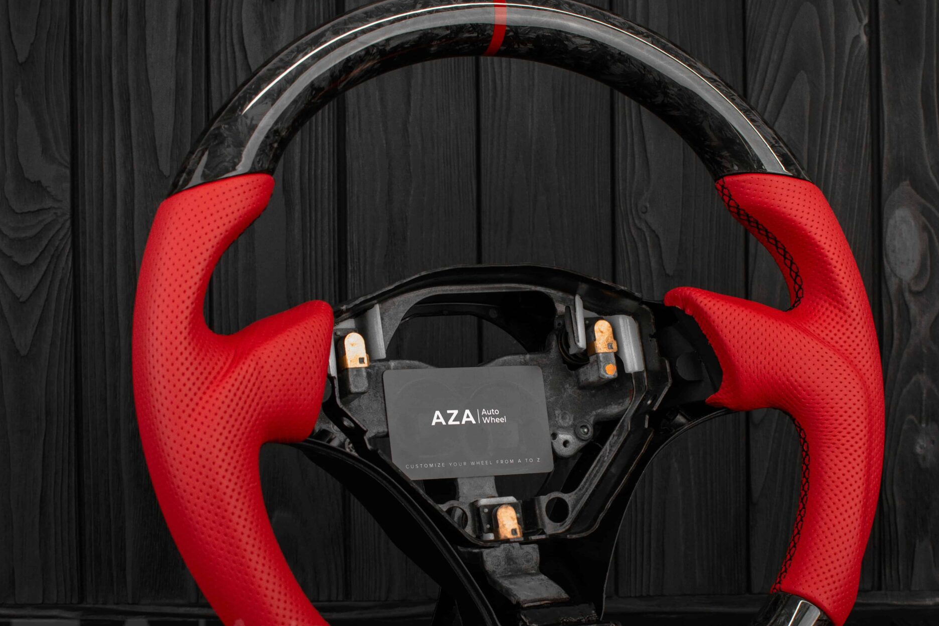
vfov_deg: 19.0
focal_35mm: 72
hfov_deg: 28.2
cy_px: 375
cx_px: 473
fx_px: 1870
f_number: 6.3
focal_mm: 35
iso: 500
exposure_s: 1/125
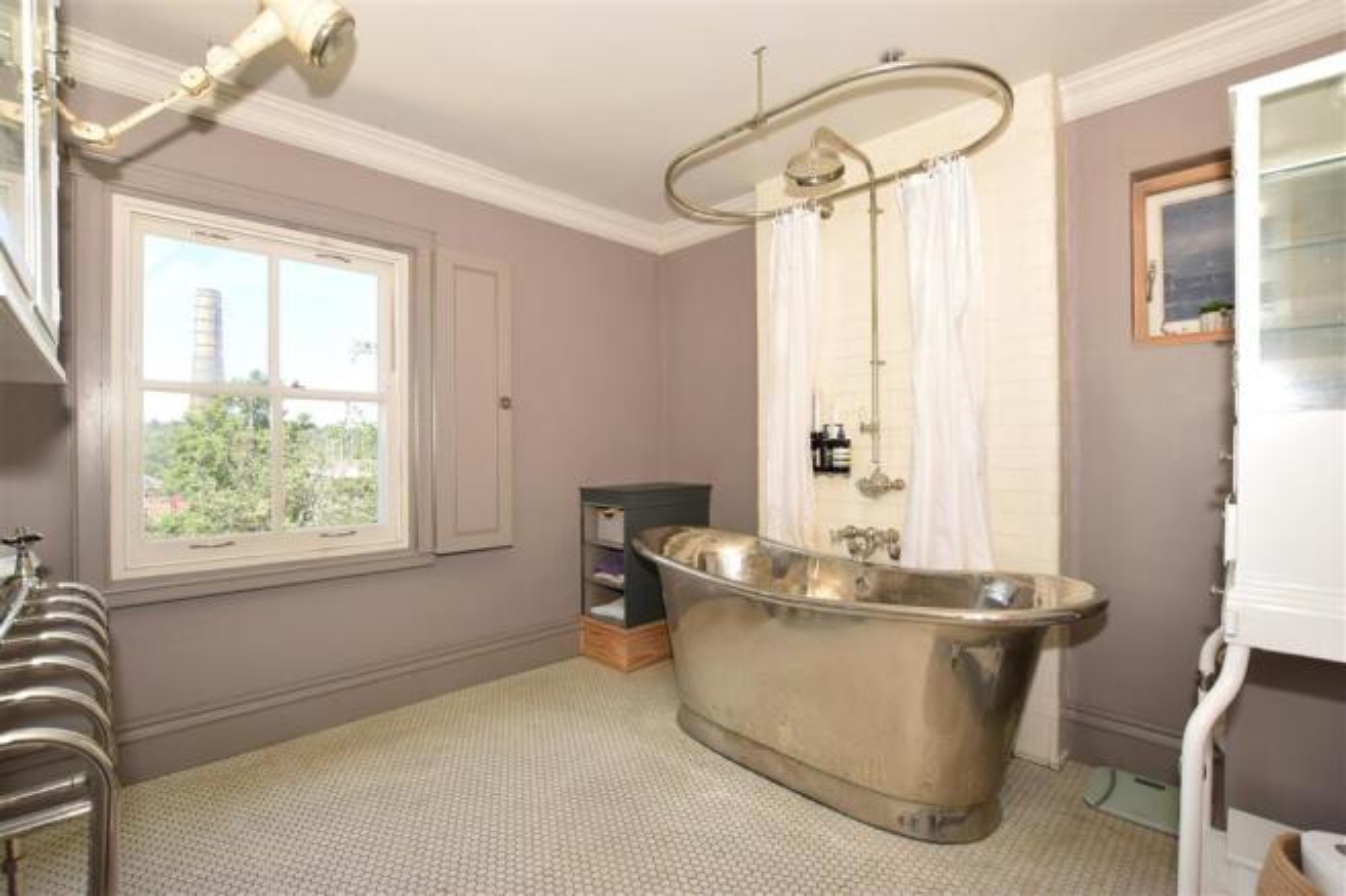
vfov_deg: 77.3
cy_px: 448
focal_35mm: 15
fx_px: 561
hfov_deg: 100.4
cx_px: 673
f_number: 11
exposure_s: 1/200
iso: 400
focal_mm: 10
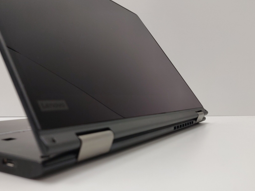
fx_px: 228
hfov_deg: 58.4
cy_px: 80
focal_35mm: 31
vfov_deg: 45.3
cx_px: 127
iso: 250
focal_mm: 4.25
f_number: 1.7
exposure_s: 1/100
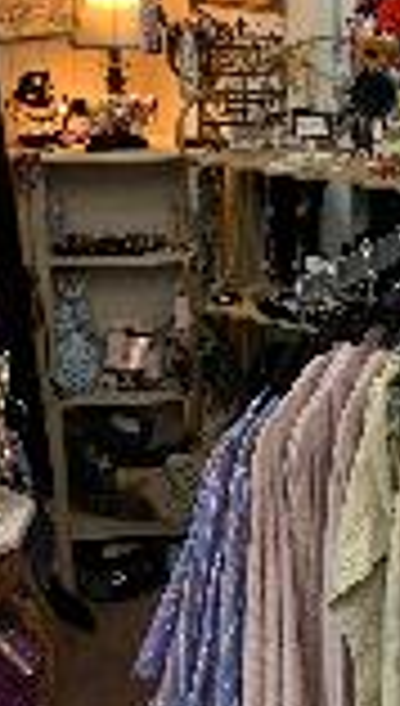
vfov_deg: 28.9
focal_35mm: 72
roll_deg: -1.6
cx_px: 631
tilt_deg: -14.3
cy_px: 178
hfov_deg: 15.3
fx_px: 1350
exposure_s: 1/60
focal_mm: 4.25
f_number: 1.8
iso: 200
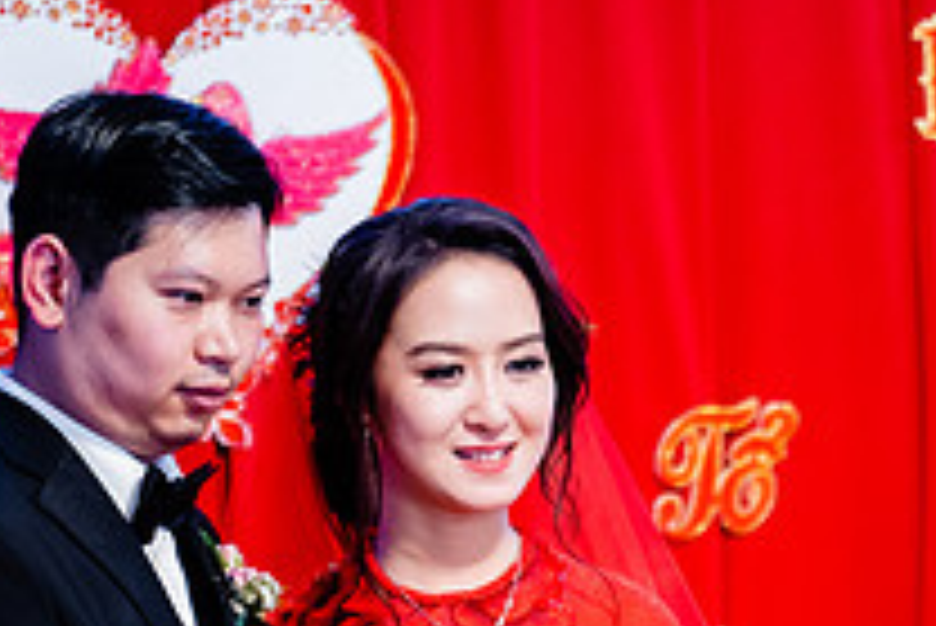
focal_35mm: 234
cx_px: 806
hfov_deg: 8.8
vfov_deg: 5.9
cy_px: 736
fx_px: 6088
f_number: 1.2
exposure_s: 1/160
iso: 800
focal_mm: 56
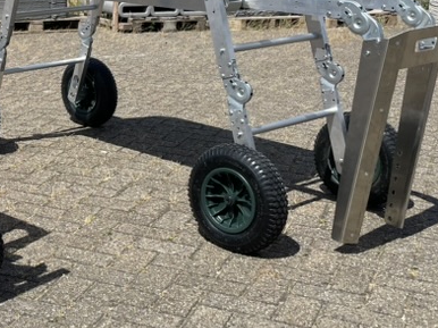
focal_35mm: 69
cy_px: 74
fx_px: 873
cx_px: 6
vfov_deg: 21.1
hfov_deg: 26.7
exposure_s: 1/4292
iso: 32
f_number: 1.6
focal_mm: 4.2
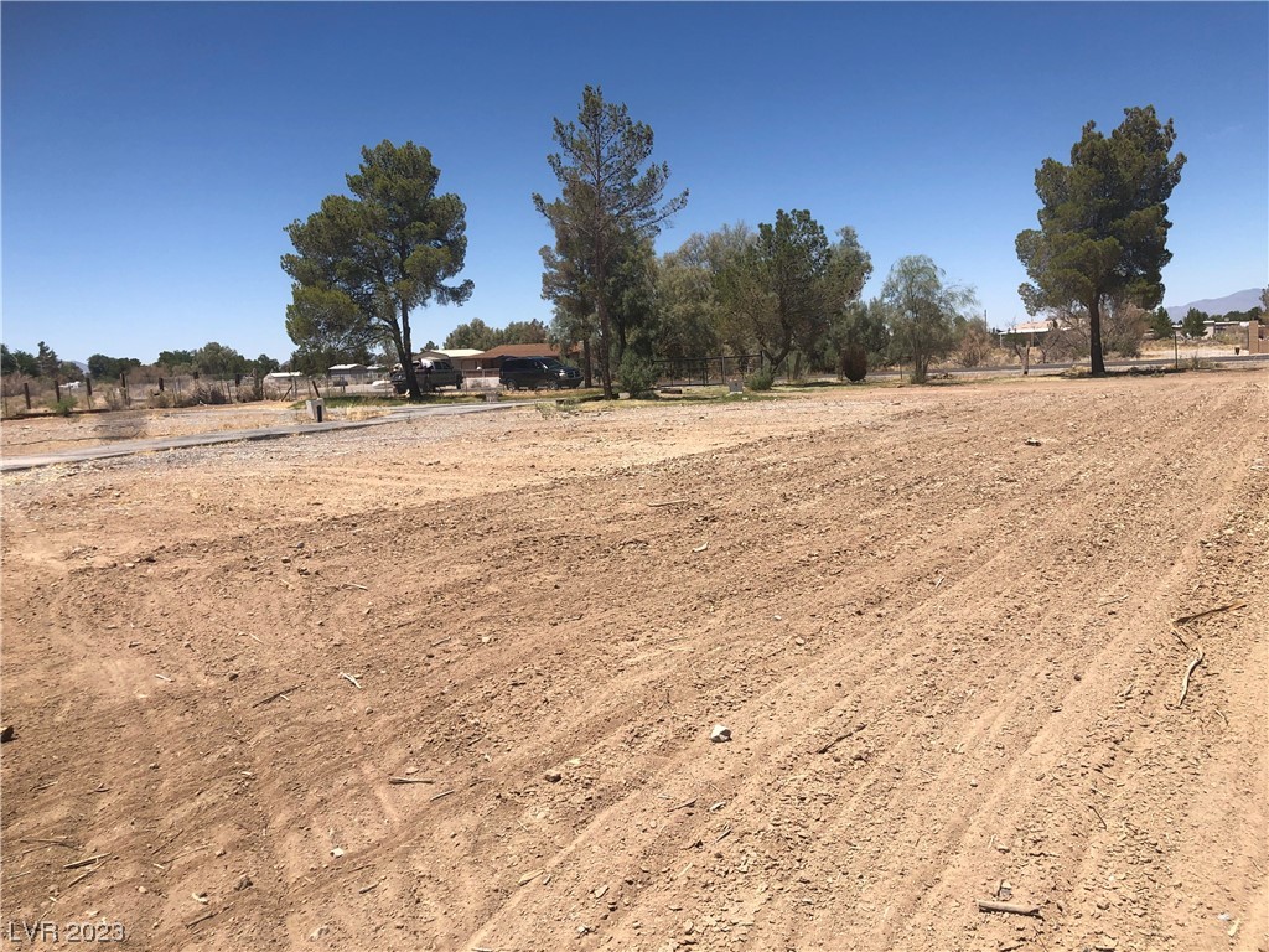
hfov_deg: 63.4
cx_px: 634
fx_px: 1026
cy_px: 476
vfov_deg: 49.7
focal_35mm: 28
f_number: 1.8
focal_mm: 3.99
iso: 25
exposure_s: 1/3003
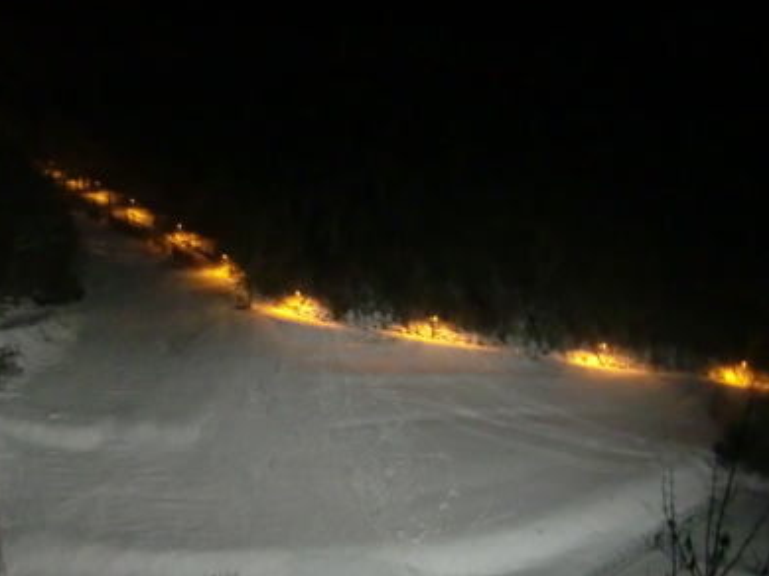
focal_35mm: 46
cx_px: 266
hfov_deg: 40.8
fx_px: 1021
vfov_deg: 30.8
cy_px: 452
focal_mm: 4.9
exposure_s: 1/4
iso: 800
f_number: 2.6
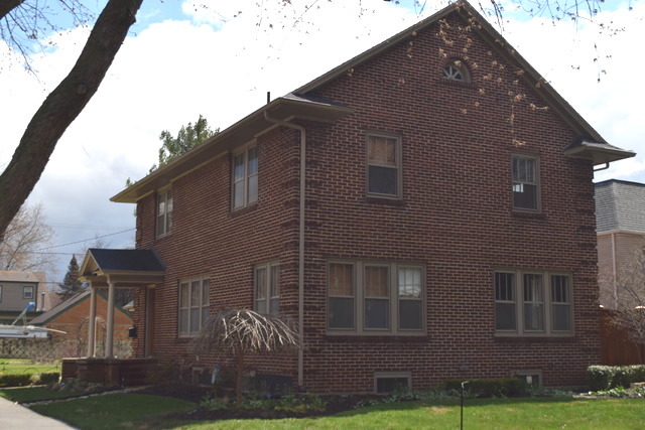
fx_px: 860
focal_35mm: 48
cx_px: 322
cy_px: 215
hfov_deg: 41.1
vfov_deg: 28.1
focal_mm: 32
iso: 250
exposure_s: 1/250
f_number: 8
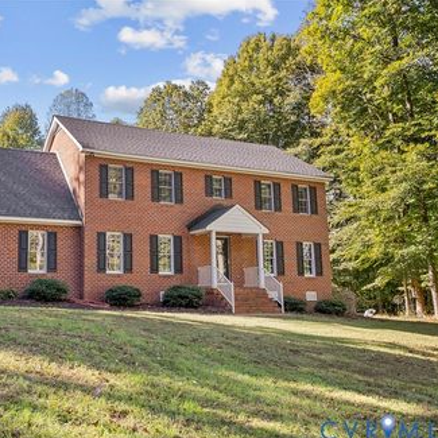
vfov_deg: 48.4
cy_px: 224
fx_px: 487
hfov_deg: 47.0
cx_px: 119
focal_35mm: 34
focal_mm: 26
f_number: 4
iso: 125
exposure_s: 1/80
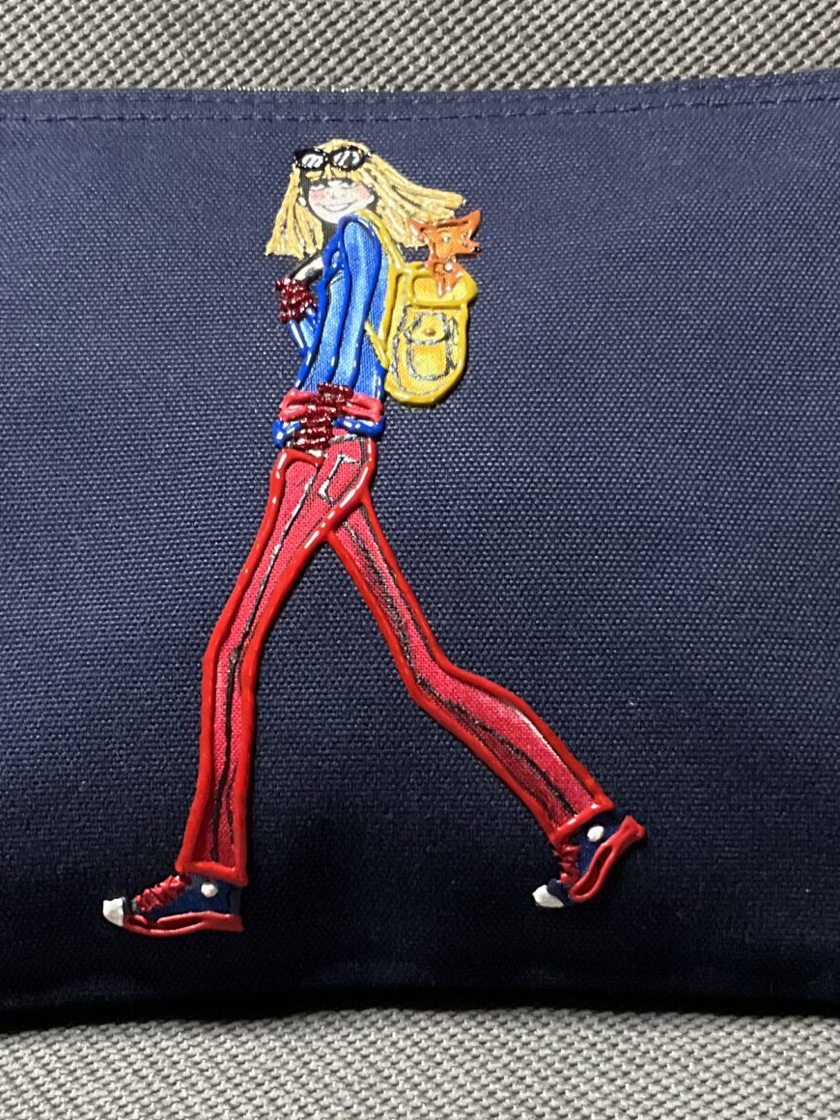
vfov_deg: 30.2
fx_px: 2071
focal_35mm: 64
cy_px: 636
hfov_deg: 22.9
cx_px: 412
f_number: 1.8
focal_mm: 3
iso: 200
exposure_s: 1/50
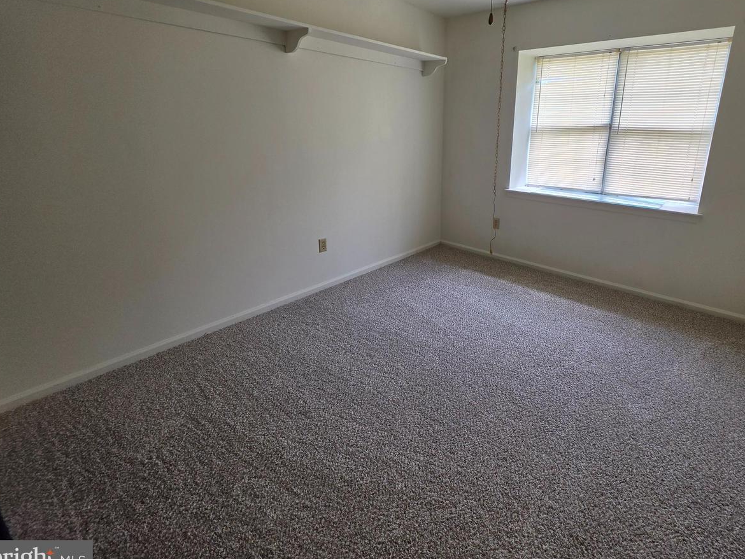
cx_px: 439
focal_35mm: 16
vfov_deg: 77.5
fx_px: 344
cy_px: 233
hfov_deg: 93.5
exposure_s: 1/120
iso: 50
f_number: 1.9
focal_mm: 2.2
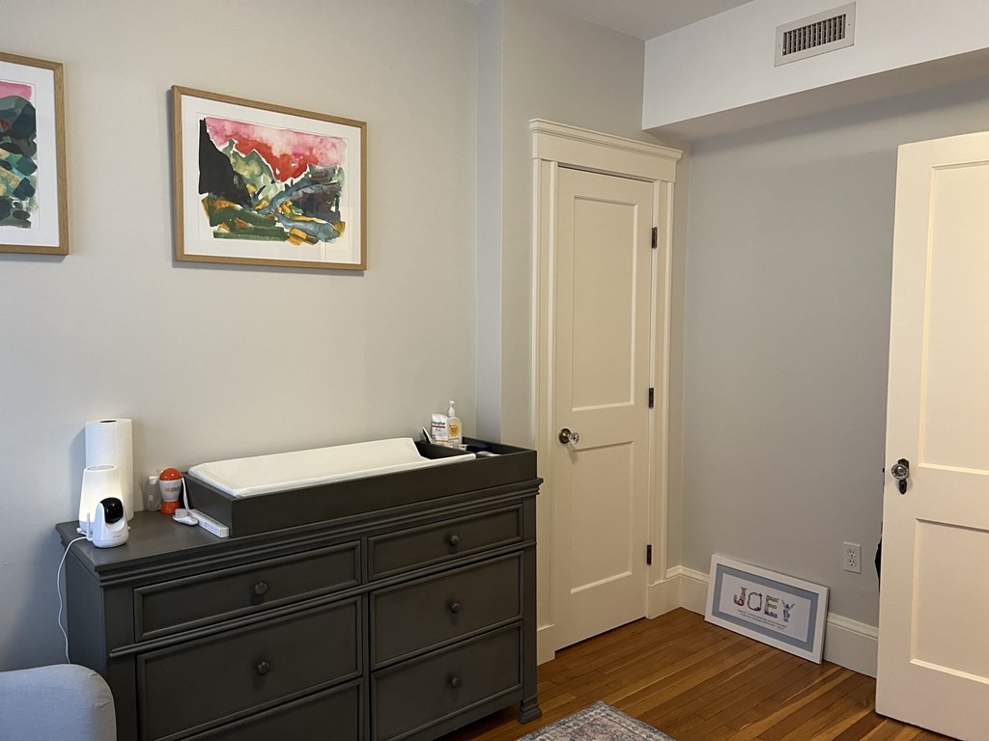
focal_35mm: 26
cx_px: 494
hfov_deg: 67.3
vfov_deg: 53.1
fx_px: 743
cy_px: 370
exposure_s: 1/60
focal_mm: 5.7
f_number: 1.5
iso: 200
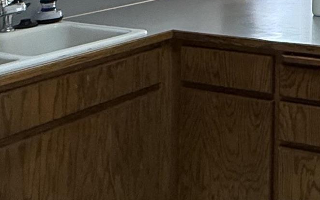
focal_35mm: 69
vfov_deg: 16.3
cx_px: 495
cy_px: -146
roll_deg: +0.4
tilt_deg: +3.5
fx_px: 602
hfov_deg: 23.2
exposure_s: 1/120
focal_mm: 2.22
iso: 250
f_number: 2.2
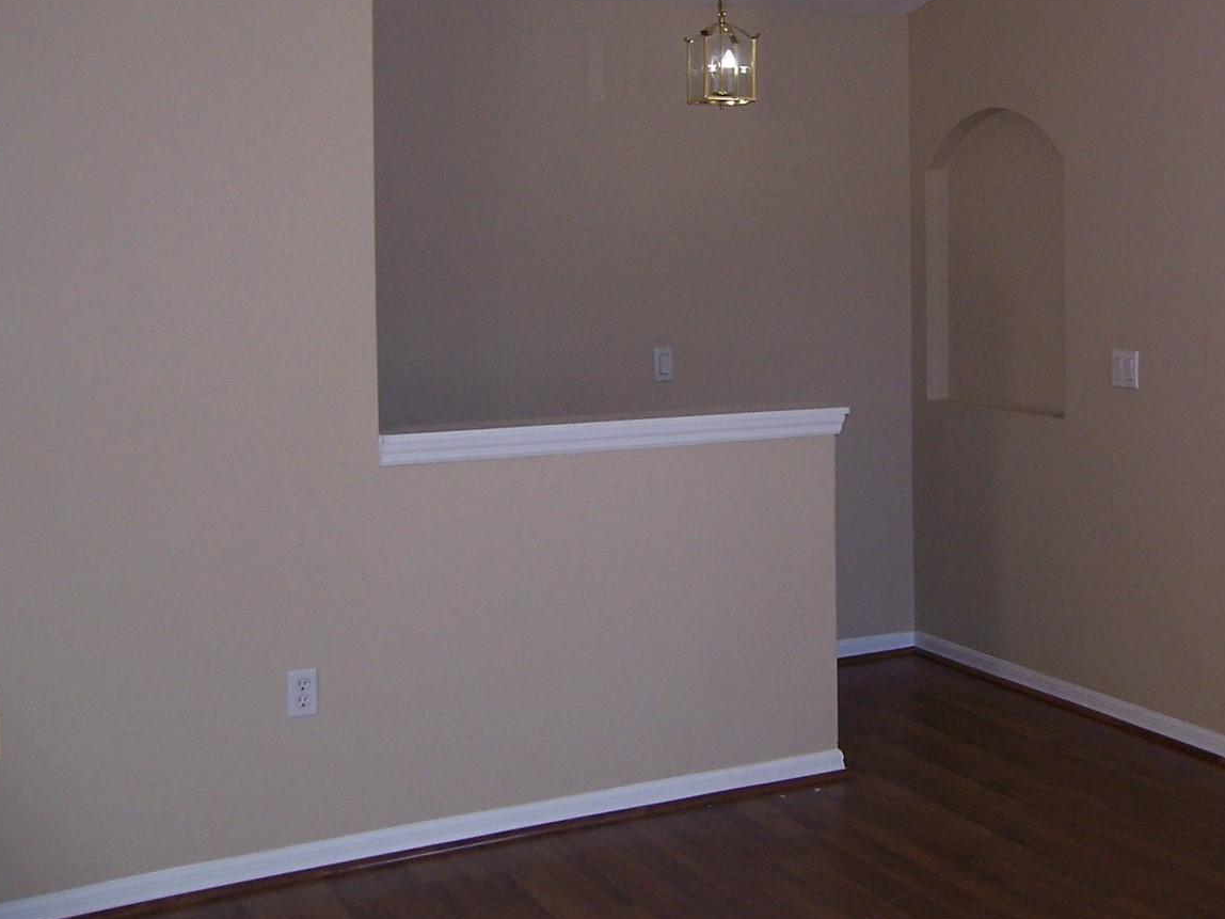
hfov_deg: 40.7
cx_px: 823
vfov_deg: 31.3
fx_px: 1628
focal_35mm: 46
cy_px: 308
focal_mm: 5.5
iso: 140
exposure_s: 1/60
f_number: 2.8
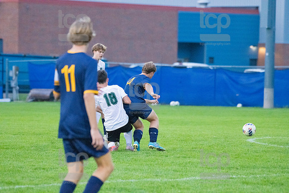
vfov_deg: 5.1
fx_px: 2168
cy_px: 96
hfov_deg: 7.6
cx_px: 144
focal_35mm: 270
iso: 6400
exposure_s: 1/2000
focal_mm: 270
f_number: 5.6
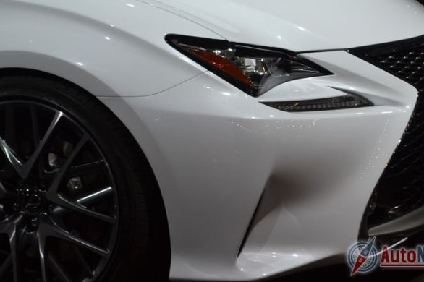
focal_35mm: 113
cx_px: 242
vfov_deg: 12.1
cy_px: 91
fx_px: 1326
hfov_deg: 18.2
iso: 250
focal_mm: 55
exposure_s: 1/125
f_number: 5.6
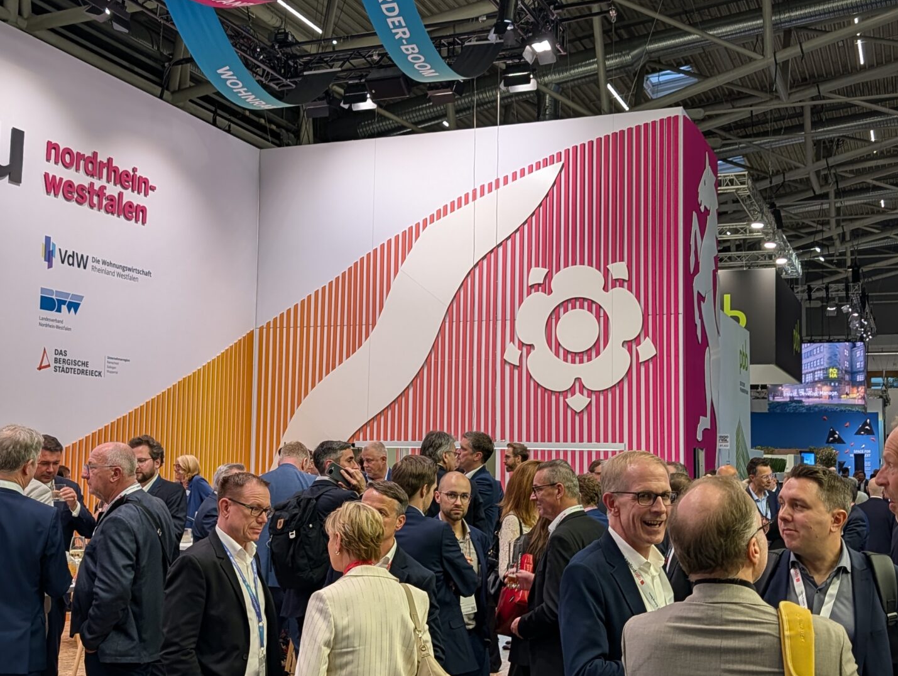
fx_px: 1117
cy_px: 363
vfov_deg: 33.7
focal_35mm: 43
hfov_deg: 43.8
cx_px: 452
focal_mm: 6.9
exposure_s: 1/100
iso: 42
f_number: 1.68
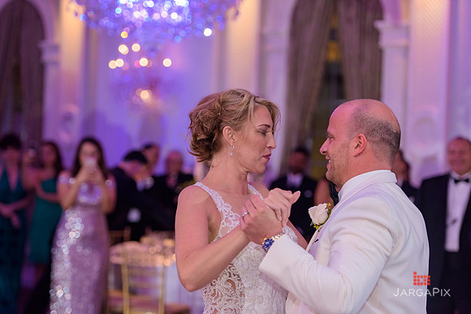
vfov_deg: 13.0
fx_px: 1374
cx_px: 236
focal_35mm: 105
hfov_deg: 19.5
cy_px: 157
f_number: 3.2
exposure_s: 1/125
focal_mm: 105
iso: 1600
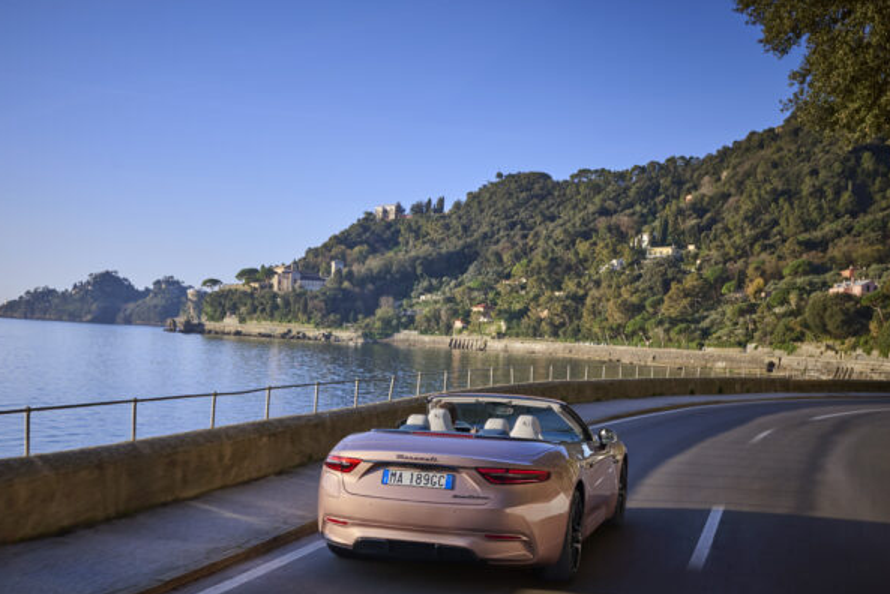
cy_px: 369
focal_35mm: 44
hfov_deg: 44.1
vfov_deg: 30.4
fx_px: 1088
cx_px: 329
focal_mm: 34
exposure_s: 1/640
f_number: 6.3
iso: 320
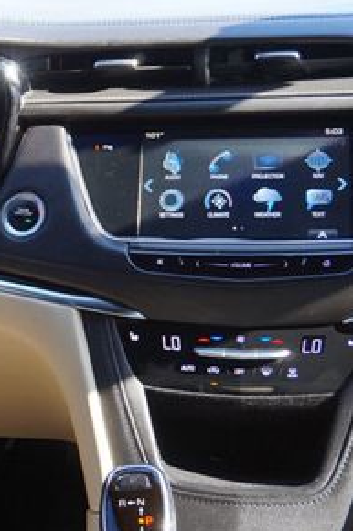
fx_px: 1266
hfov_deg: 15.3
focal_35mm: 86
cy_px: 284
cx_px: -82
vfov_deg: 23.7
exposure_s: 1/60
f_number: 4.5
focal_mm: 26
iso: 200
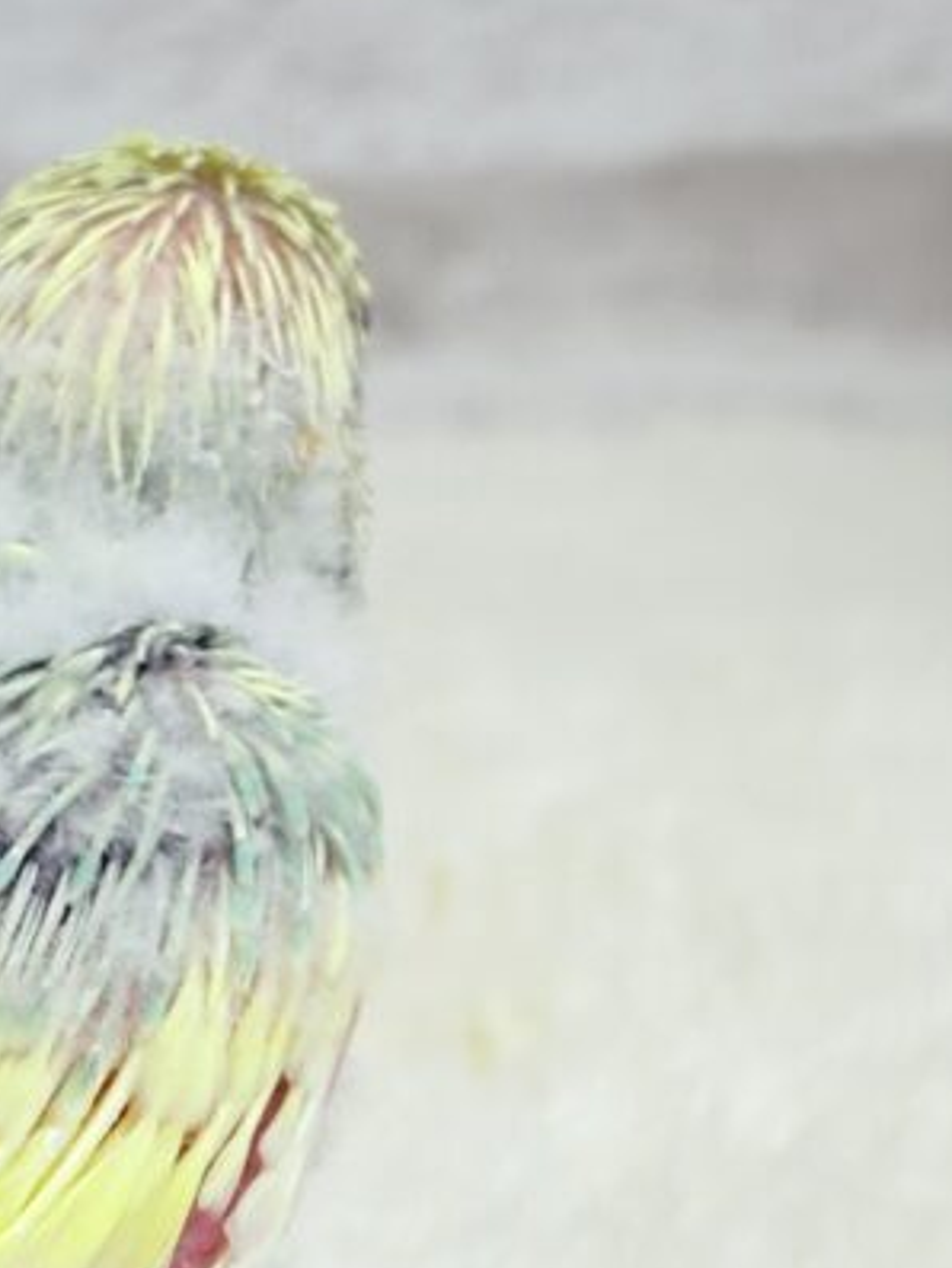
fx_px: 5754
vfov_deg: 12.6
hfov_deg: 9.4
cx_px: 102
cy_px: 891
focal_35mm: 157
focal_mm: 5.96
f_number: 1.6
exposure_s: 1/100
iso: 50
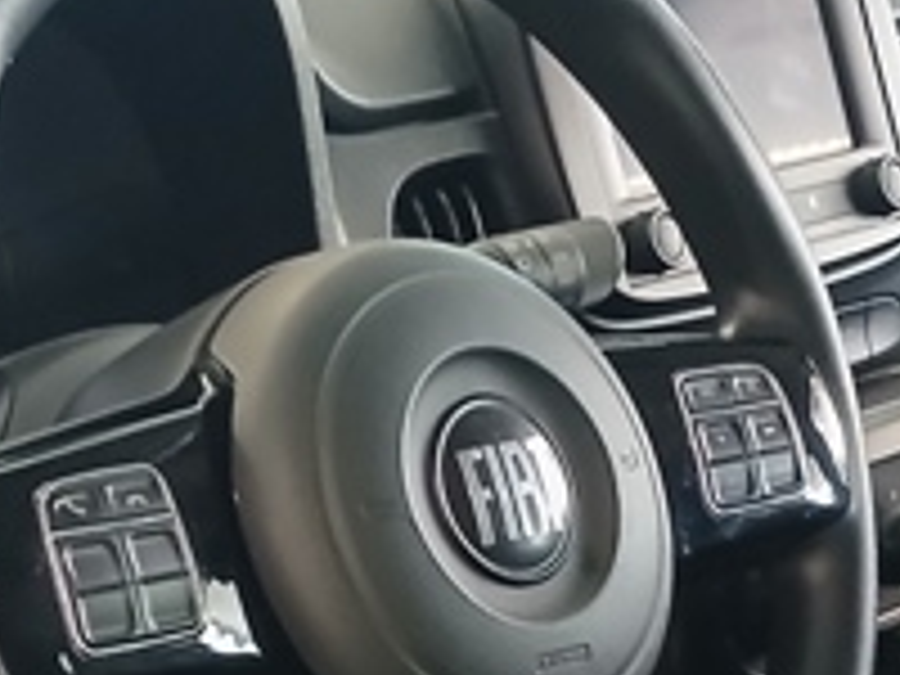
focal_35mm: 104
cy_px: 1004
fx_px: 2704
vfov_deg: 13.4
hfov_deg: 18.9
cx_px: 508
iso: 640
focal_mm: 3.98
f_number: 1.8
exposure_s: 1/20
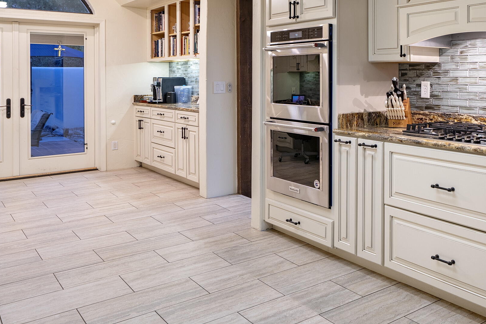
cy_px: 77
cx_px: 347
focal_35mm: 33
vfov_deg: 38.8
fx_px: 445
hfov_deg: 55.3
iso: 200
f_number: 8
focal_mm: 19
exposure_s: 1
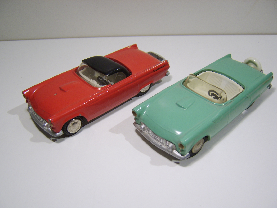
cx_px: 138
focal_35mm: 31
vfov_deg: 45.4
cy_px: 104
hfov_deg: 58.4
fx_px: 248
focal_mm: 8.13
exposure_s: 1/42
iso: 71
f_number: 2.7
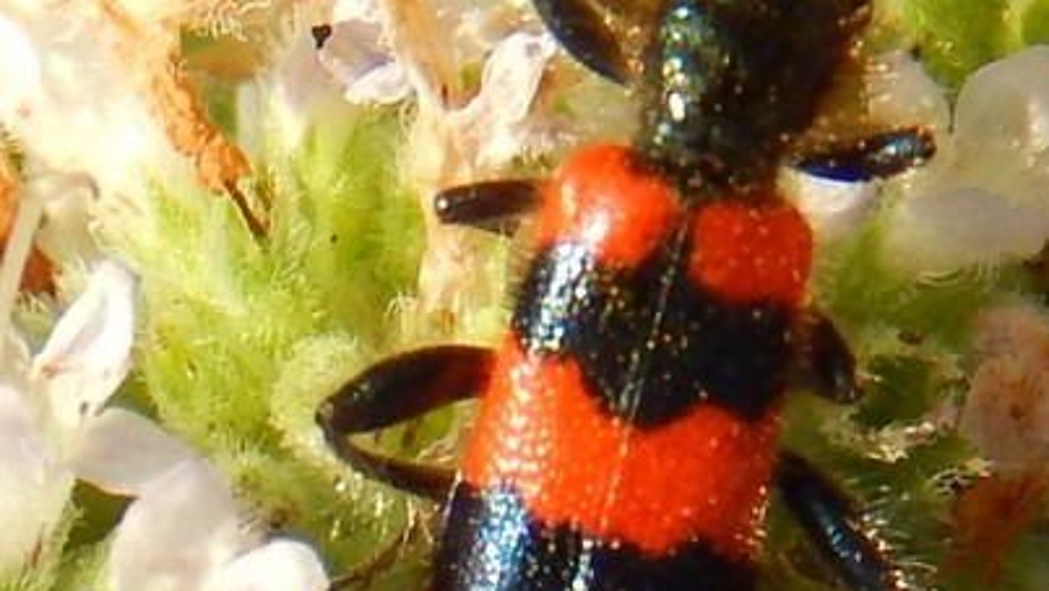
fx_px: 6678
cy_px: 292
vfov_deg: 5.1
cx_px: 652
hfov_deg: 9.0
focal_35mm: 240
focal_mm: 18.7
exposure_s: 1/500
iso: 125
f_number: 4.5
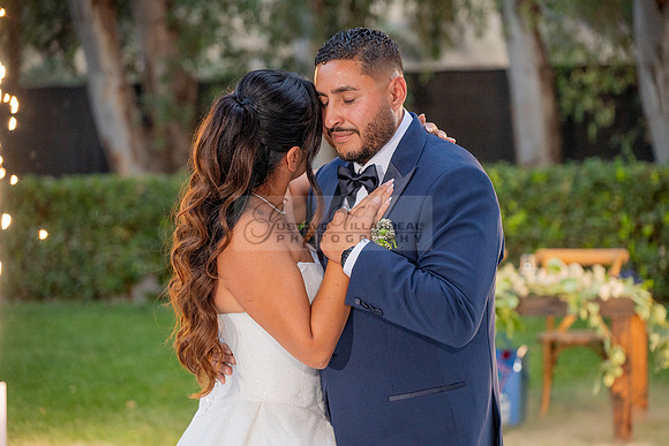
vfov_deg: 13.7
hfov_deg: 20.4
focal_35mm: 100
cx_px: 334
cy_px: 223
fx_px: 1859
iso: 1600
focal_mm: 100
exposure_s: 1/200
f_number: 4
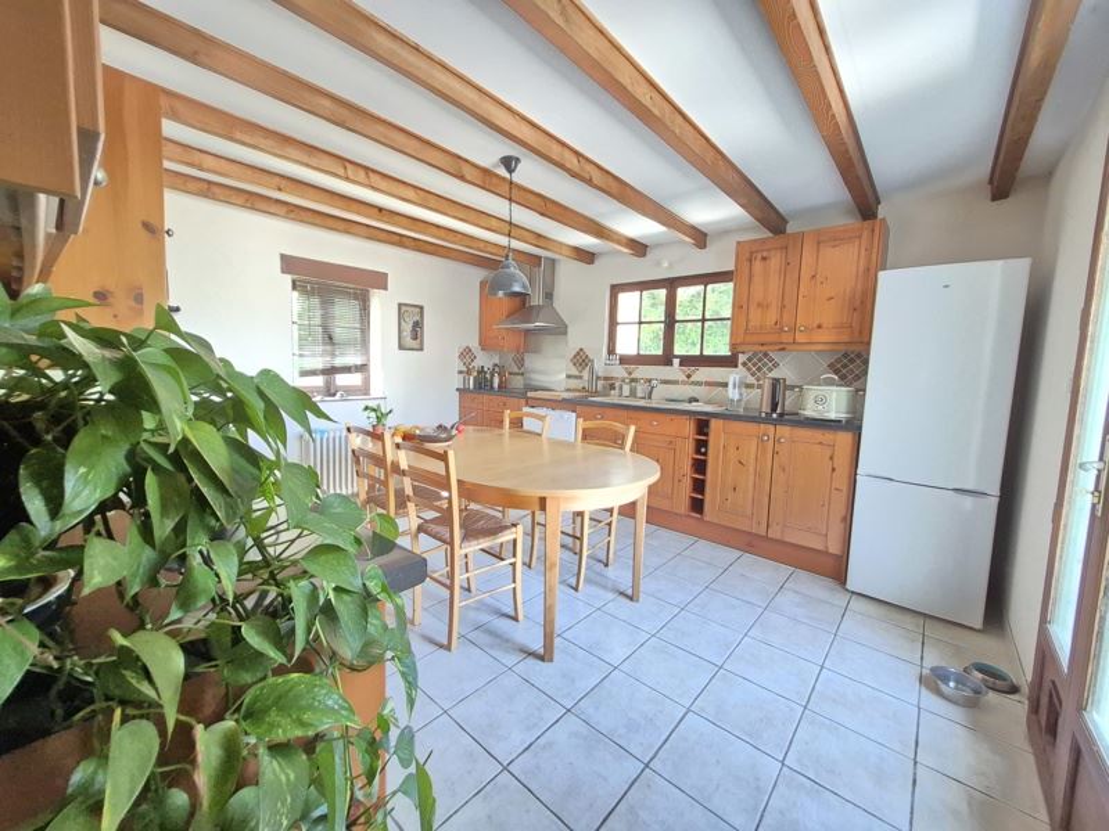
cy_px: 416
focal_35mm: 13
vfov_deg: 89.9
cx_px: 554
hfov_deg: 106.2
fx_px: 416
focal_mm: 1.74
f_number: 2.2
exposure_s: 1/50
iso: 1250
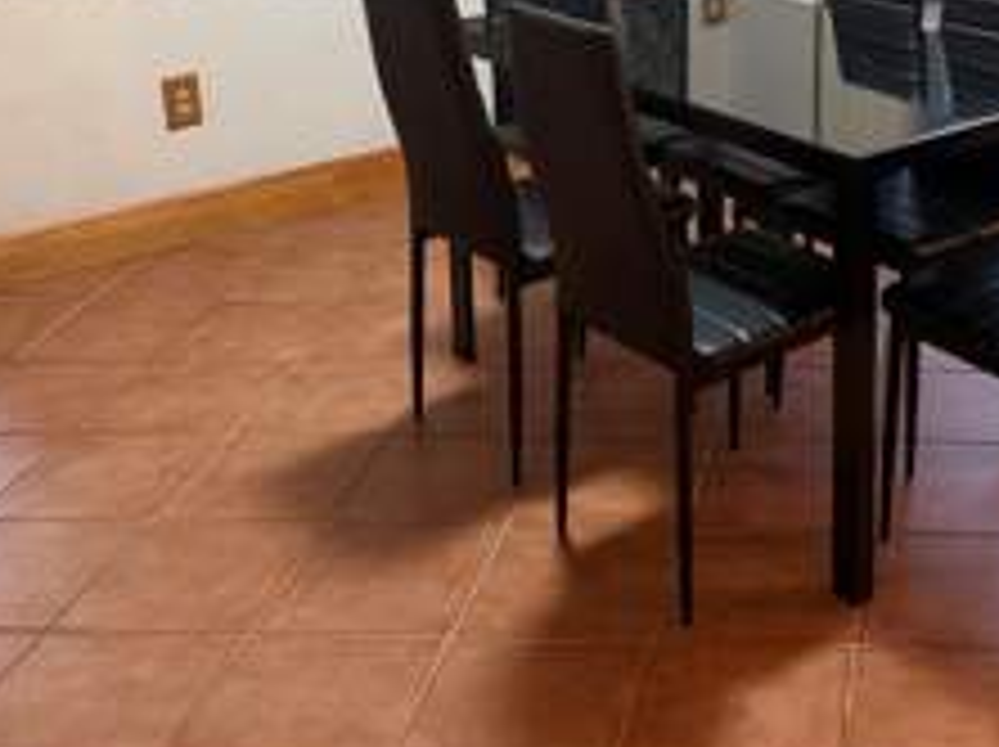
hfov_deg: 34.7
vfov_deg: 26.2
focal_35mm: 52
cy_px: -36
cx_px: 909
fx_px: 1499
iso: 500
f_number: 1.78
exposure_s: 1/60
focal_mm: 6.76
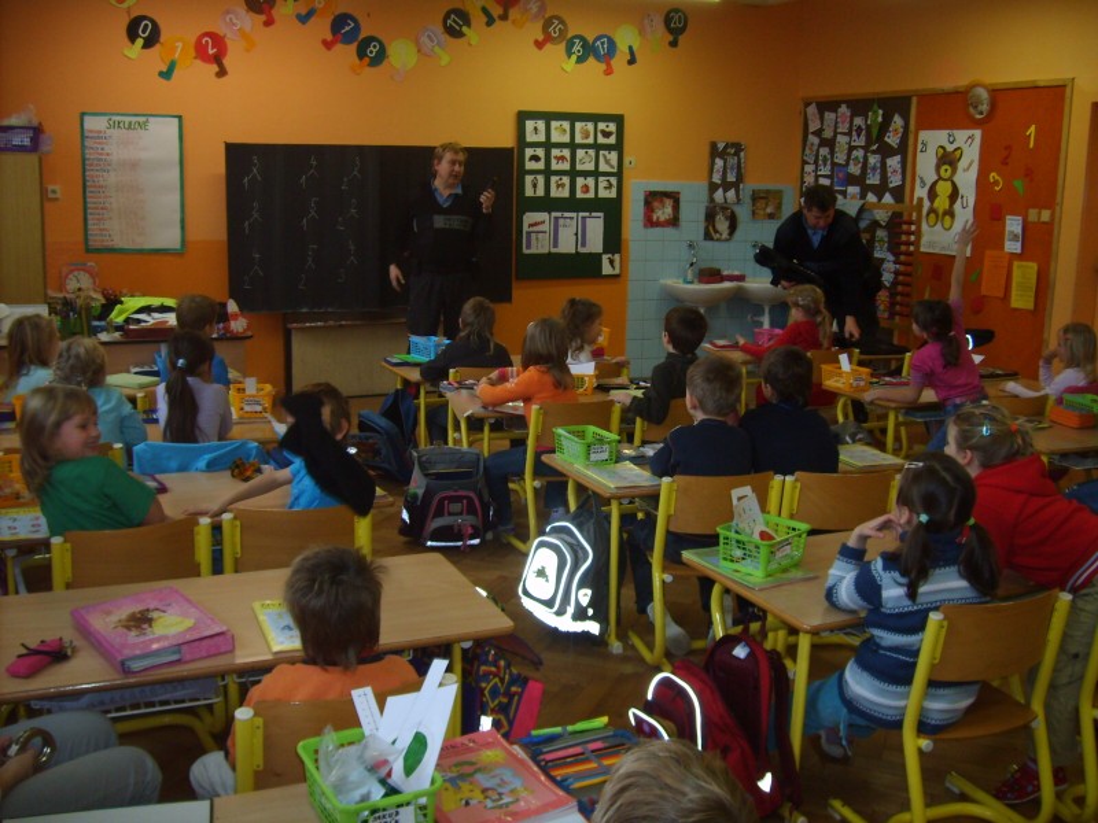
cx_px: 549
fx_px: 1110
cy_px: 412
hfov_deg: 52.6
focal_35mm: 35
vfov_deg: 40.7
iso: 100
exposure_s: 1/45
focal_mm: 5.8
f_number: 2.8
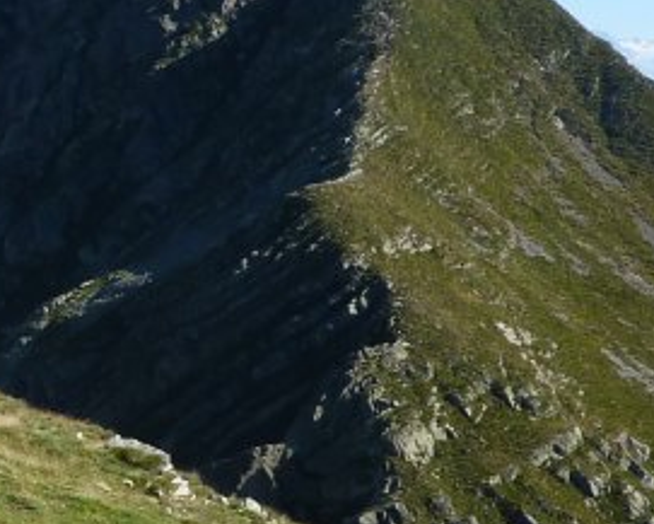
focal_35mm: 90
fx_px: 1743
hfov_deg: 19.5
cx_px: -217
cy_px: 435
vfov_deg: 16.9
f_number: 4
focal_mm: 4.1
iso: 80
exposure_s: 1/400
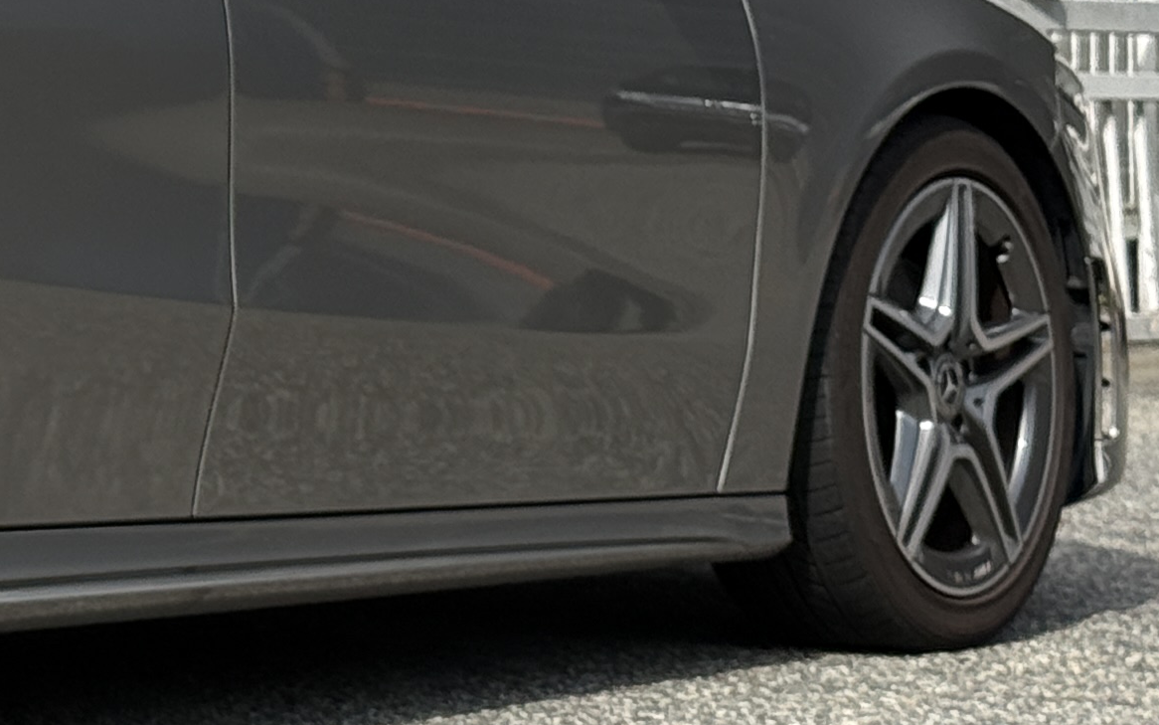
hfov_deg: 11.4
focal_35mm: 176
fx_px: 5560
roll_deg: -0.7
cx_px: -577
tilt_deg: +1.9
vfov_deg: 7.4
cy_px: -131
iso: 64
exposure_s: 1/4878
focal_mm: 6.76
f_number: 1.78
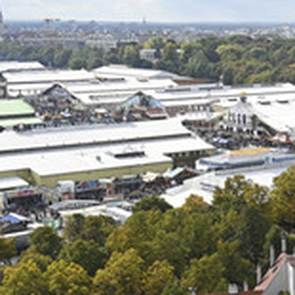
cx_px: 396
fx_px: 858
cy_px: 175
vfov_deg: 19.5
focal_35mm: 89
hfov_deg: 18.1
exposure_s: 1/320
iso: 100
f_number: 6.3
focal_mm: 24
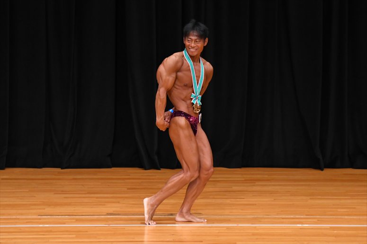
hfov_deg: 6.9
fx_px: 3057
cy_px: 122
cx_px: 184
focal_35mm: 300
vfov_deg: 4.6
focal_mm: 200
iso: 3200
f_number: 5.6
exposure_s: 1/400
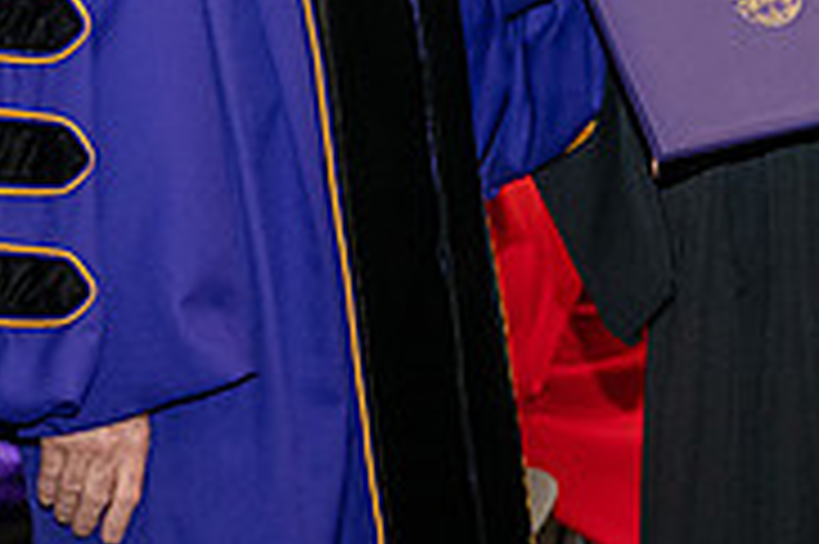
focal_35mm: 223
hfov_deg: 9.2
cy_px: -268
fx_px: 5069
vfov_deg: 6.1
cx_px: 378
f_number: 5
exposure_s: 1/200
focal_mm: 70
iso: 2500
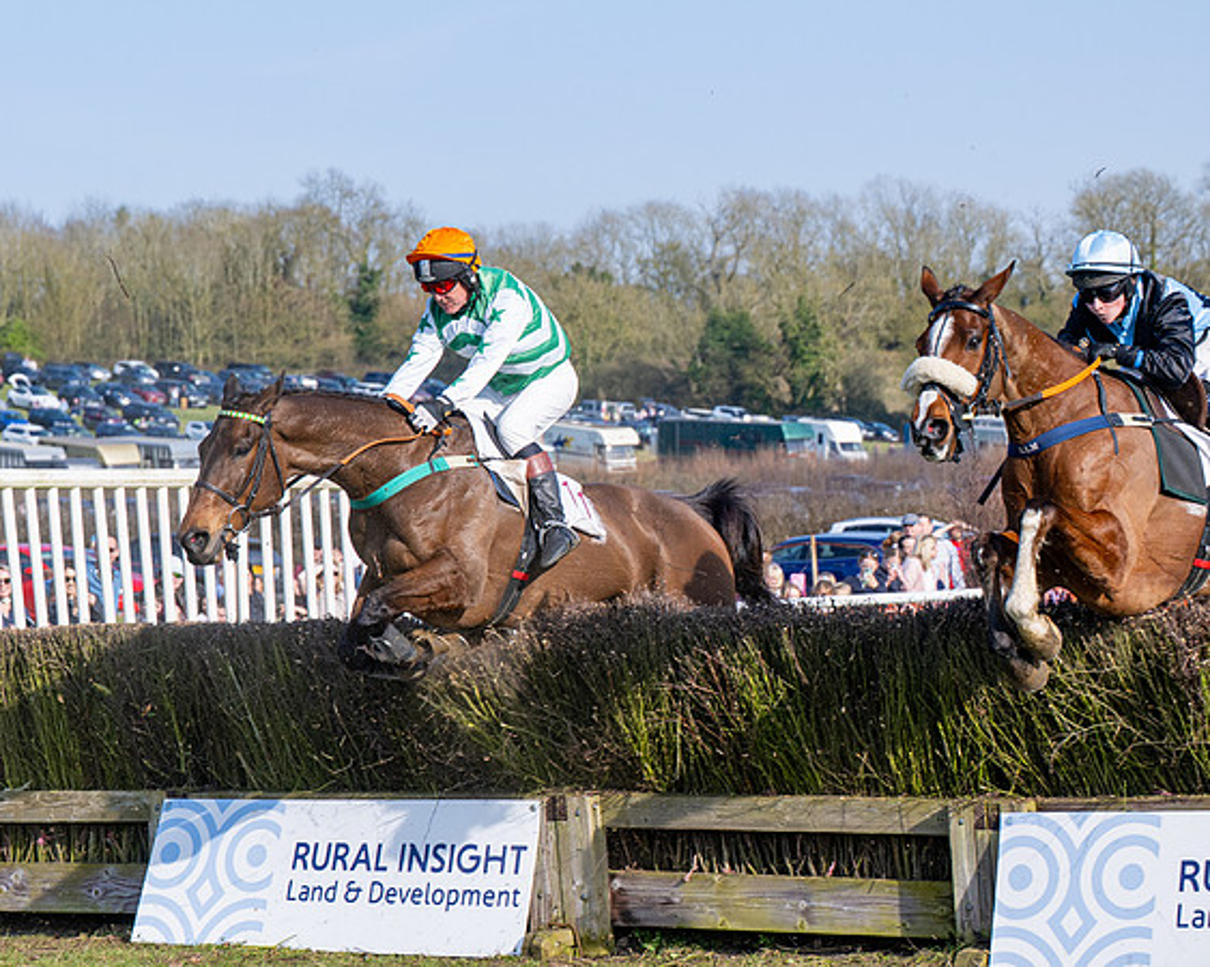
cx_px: 481
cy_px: 484
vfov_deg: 12.9
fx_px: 4264
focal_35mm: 119
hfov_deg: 16.1
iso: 200
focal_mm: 70
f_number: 4
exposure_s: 1/2000
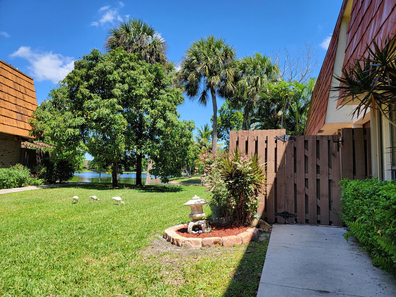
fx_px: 275
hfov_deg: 71.6
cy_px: 148
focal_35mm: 24
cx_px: 198
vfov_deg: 56.8
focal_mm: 6.7
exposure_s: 1/475
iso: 16
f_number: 1.8
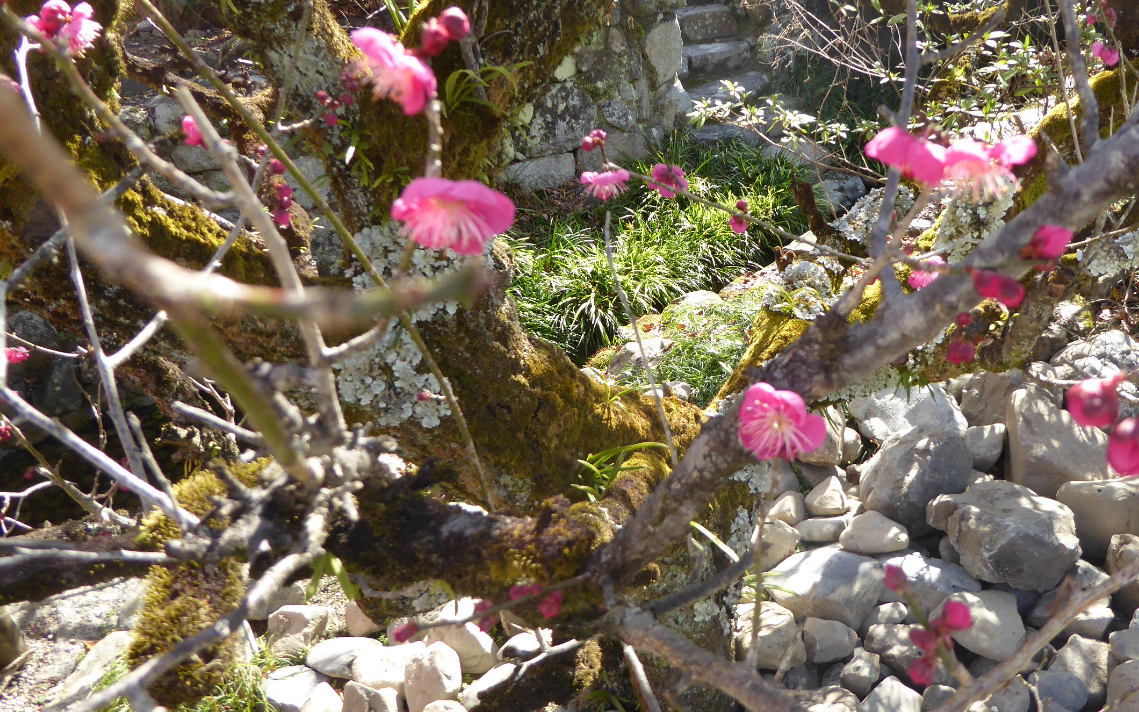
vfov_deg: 39.4
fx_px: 993
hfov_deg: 59.2
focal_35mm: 32
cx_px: 676
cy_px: 311
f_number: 3.3
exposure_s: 1/160
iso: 100
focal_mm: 4.3
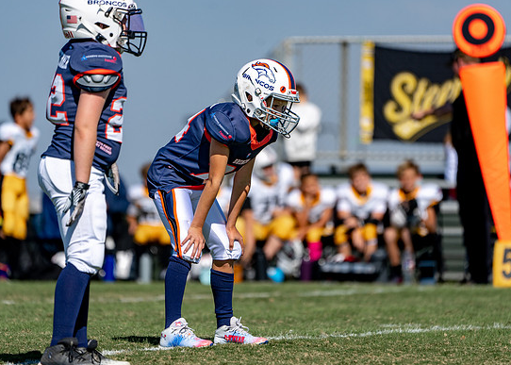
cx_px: 249
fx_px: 6733
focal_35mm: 464
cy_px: 177
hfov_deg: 4.3
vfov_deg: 3.1
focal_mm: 400
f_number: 5.6
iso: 160
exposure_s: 1/2000
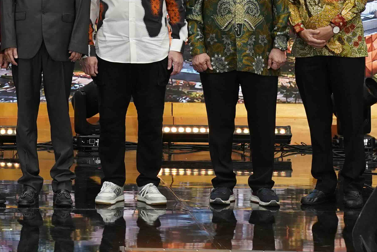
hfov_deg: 13.2
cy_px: -67
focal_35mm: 152
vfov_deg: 8.9
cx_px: -37
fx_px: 1592
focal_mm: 47
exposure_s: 1/100
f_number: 5
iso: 1000
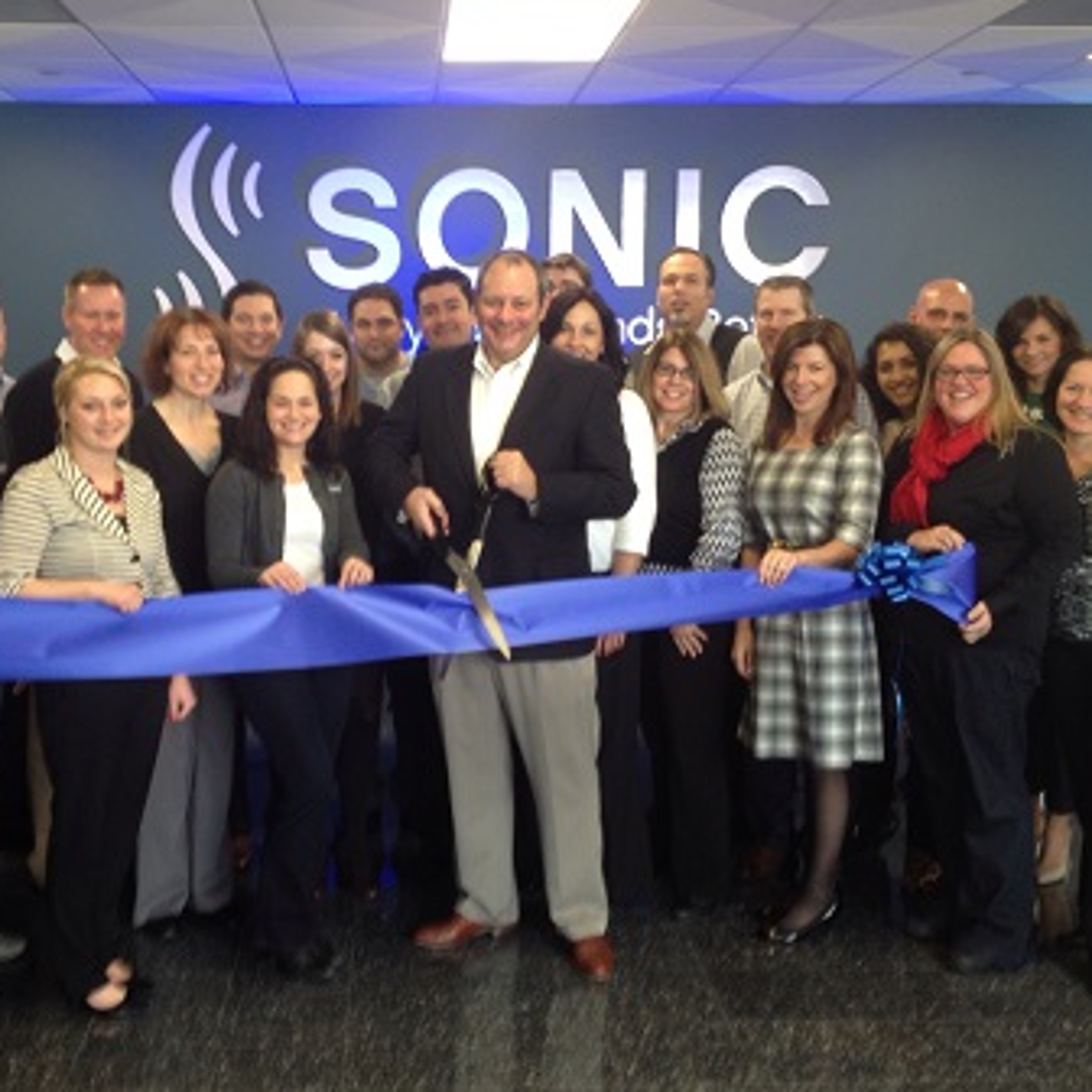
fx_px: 1642
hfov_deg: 36.6
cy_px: 525
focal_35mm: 46
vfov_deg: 36.8
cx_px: 429
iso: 80
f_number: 2.4
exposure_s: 1/20
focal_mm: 4.28
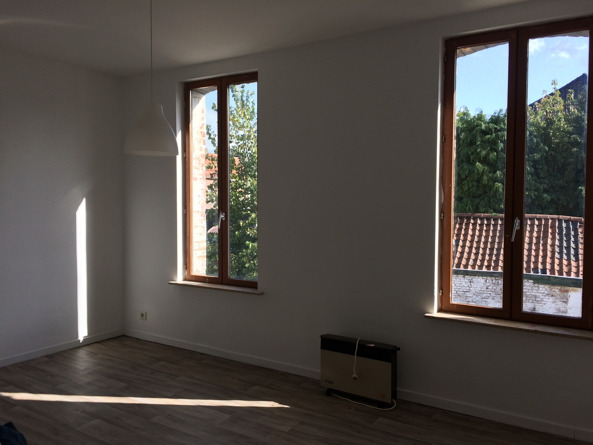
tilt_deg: -4.5
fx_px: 497
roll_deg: +0.3
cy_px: 222
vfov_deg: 48.2
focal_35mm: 29
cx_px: 296
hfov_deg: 61.7
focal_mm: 4.15
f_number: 2.2
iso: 32
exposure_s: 1/533
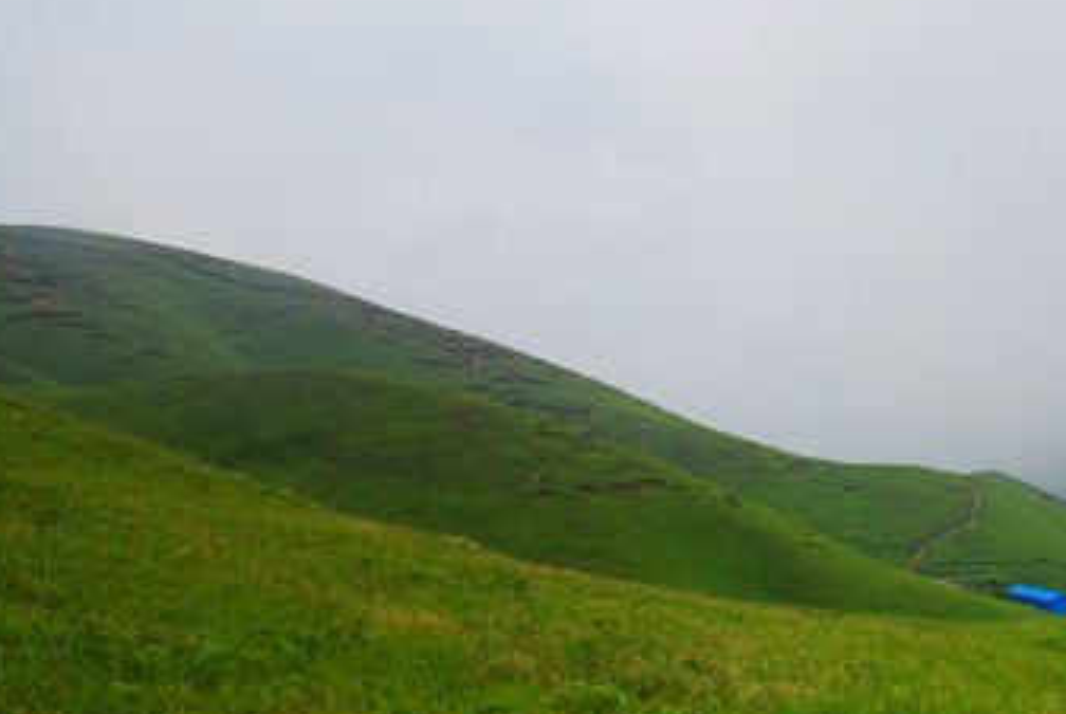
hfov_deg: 48.3
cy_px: 535
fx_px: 949
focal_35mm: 32
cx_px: 1066
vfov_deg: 40.1
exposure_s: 1/80
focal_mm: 10
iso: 100
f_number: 9
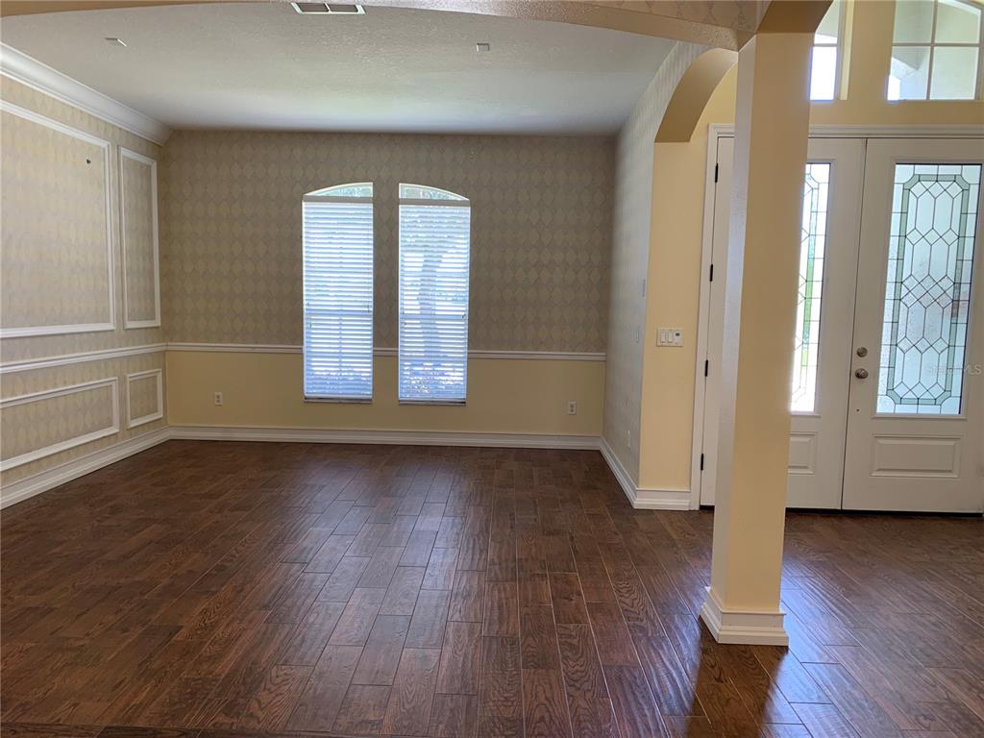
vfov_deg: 53.1
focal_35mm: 26
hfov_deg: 67.3
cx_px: 492
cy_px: 369
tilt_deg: -8.4
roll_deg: -1.0
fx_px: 739
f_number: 1.8
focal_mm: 4.25
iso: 64
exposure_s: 1/60
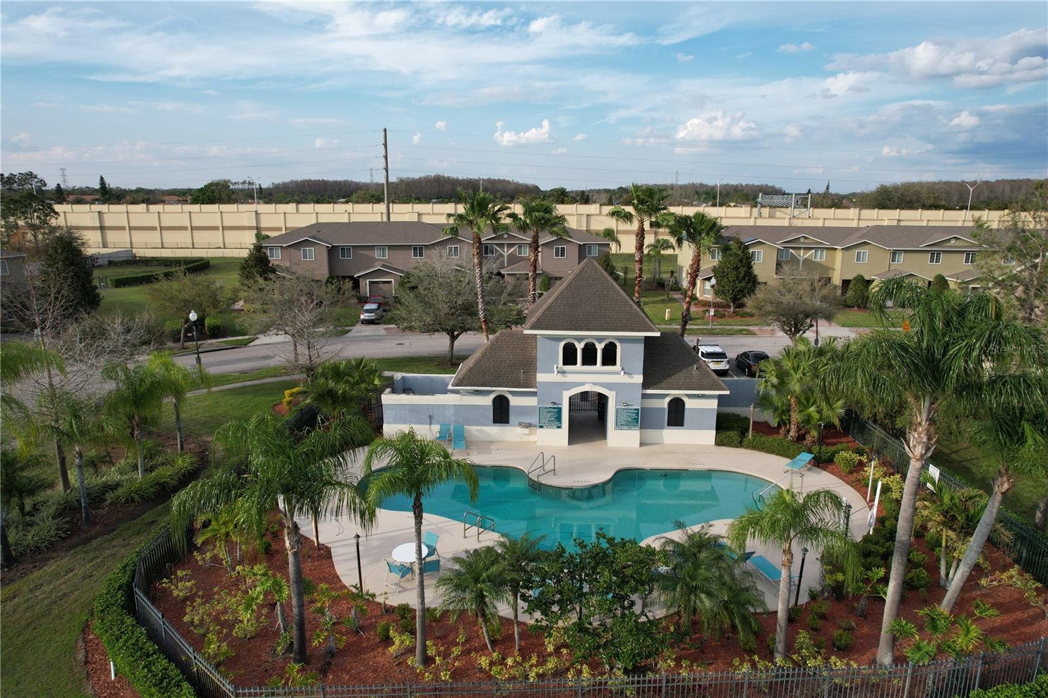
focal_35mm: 22
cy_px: 349
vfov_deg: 57.2
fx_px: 640
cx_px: 524
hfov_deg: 78.6
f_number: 2.8
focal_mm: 8.38
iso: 110
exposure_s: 1/1250
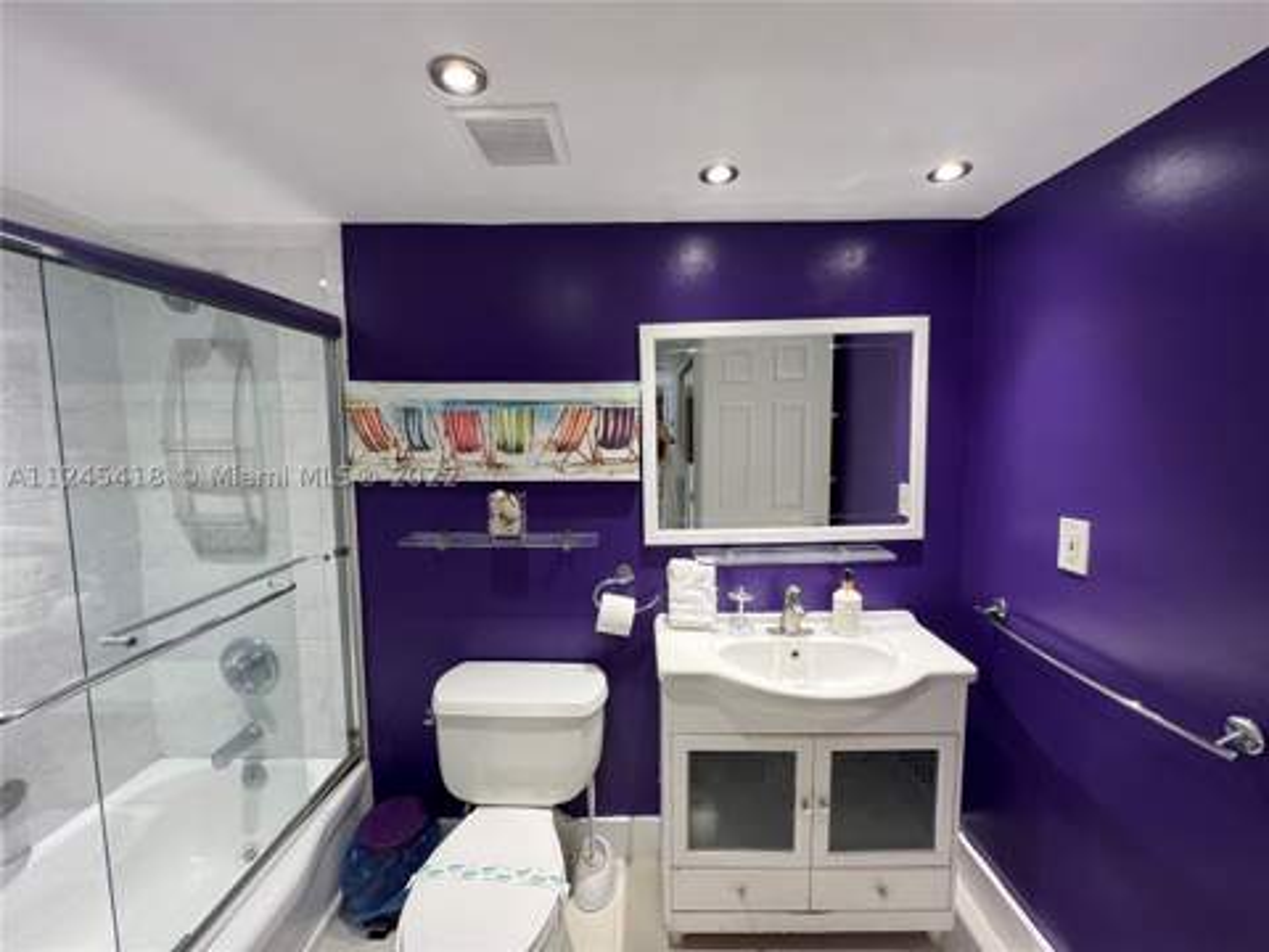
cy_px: 476
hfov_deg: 106.2
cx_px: 634
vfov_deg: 89.9
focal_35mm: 13
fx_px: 477
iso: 200
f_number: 1.8
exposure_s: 1/60
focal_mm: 1.57
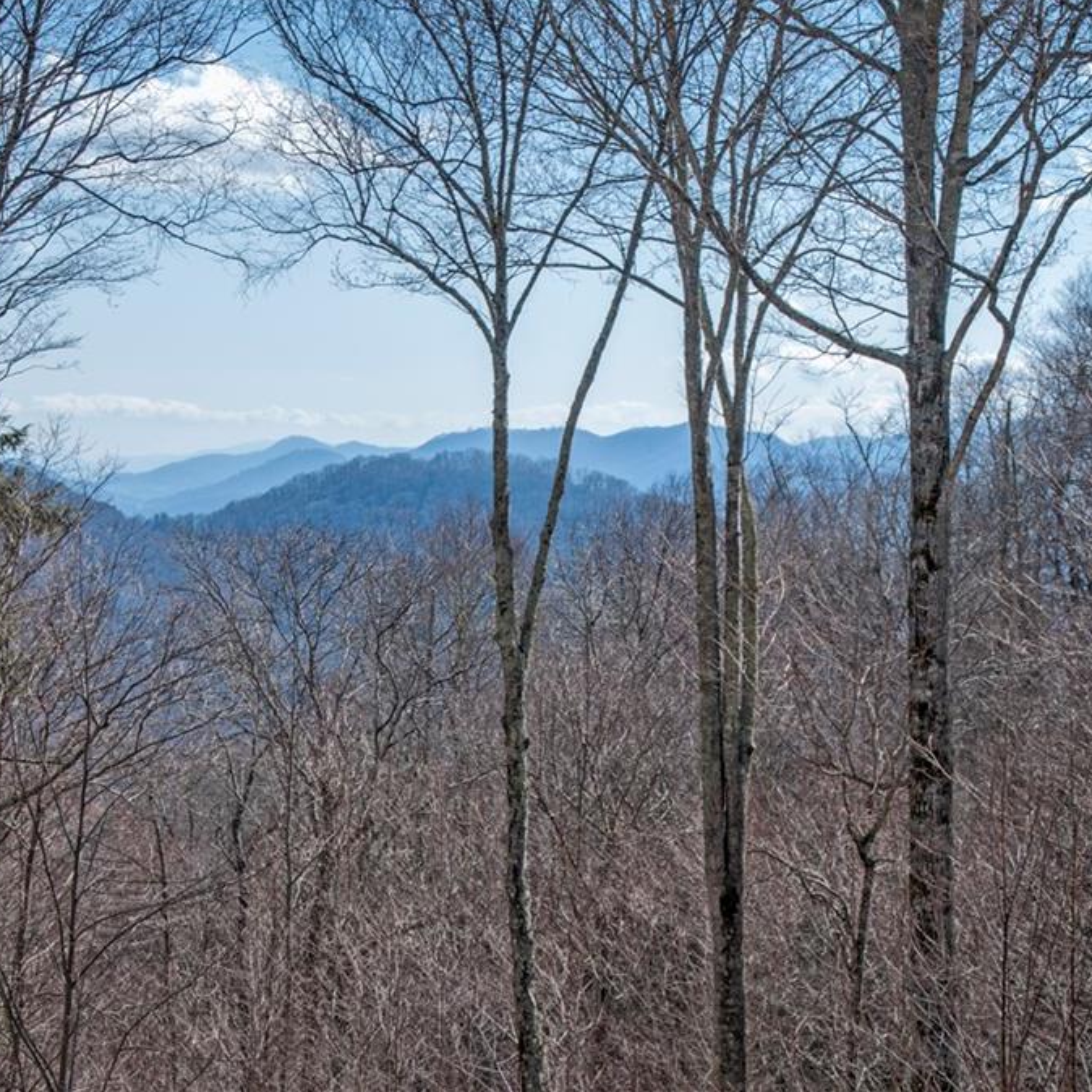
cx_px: 470
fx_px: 3176
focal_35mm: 89
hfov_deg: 19.5
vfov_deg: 19.5
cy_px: 544
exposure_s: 1/250
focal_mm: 46
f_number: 8
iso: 100
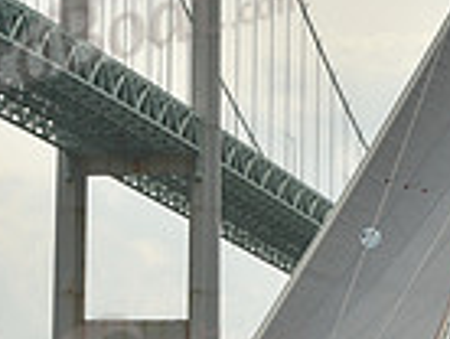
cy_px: 168
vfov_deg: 5.3
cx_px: 479
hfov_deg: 7.0
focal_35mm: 282
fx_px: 3672
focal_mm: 70
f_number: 13
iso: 400
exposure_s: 1/1000
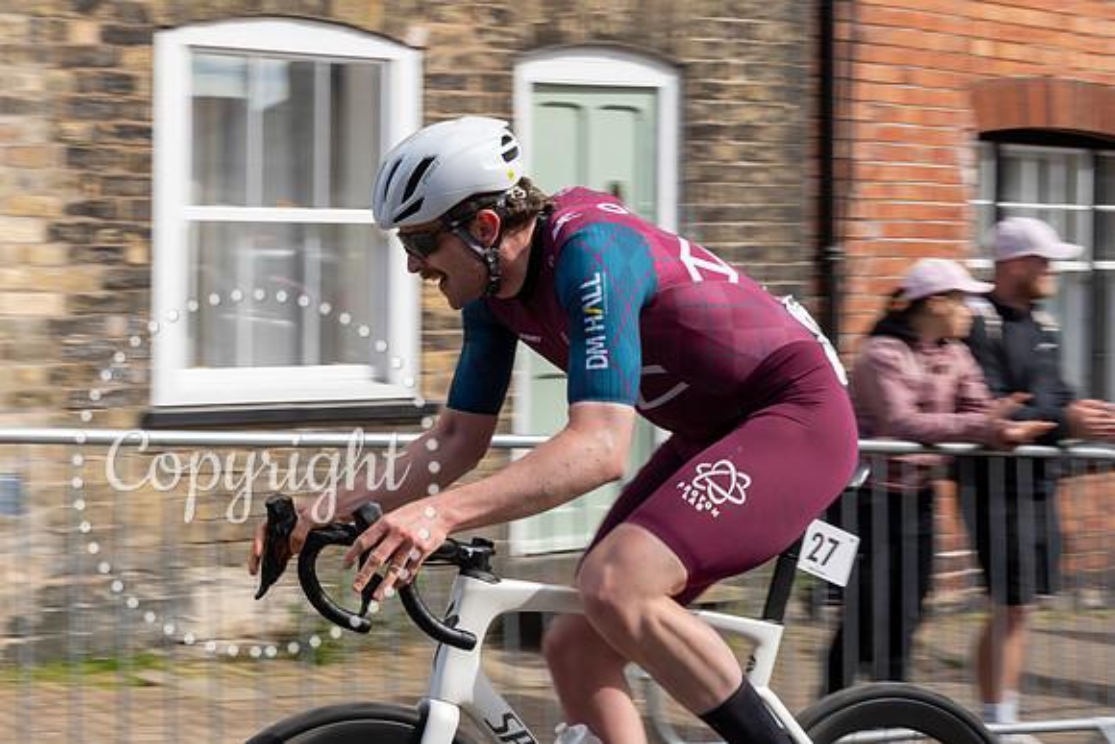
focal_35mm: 85
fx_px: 2647
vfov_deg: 16.0
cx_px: 435
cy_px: 290
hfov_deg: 23.7
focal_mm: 70
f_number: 14
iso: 320
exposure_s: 1/200
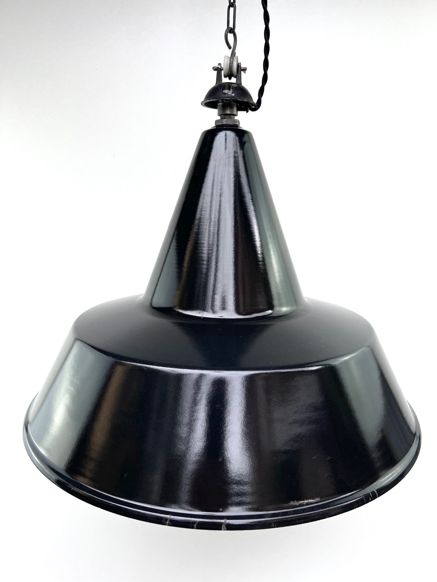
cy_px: 291
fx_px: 438
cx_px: 218
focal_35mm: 26
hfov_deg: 53.1
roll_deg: -1.9
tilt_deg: -11.5
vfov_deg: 67.3
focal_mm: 5.7
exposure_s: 1/450
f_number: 1.5
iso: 50
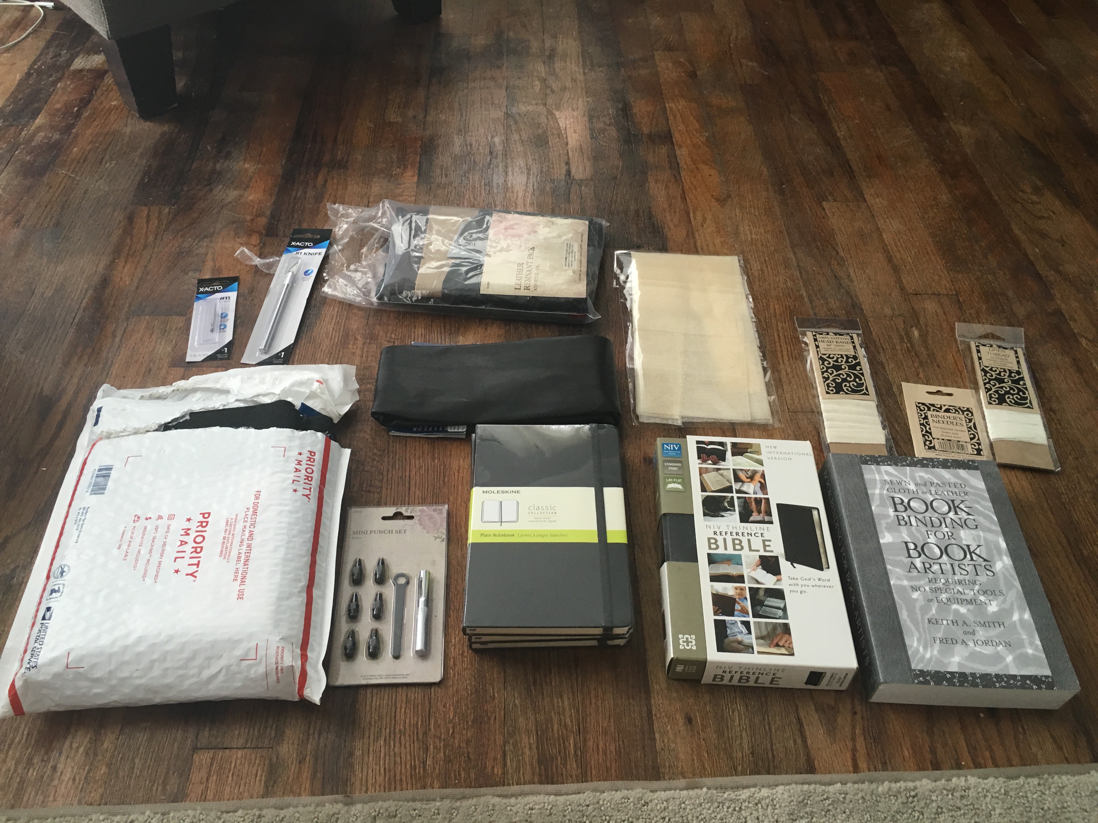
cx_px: 549
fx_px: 920
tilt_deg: -46.9
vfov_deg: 48.2
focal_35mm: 29
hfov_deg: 61.7
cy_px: 412
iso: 80
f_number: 2.2
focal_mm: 4.15
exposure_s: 1/30
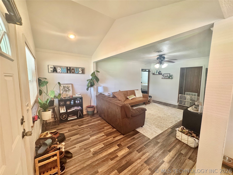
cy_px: 88
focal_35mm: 14
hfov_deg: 102.1
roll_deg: +0.1
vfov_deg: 85.7
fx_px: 94
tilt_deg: -6.8
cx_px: 116
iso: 250
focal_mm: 2.22
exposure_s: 1/60
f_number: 2.2
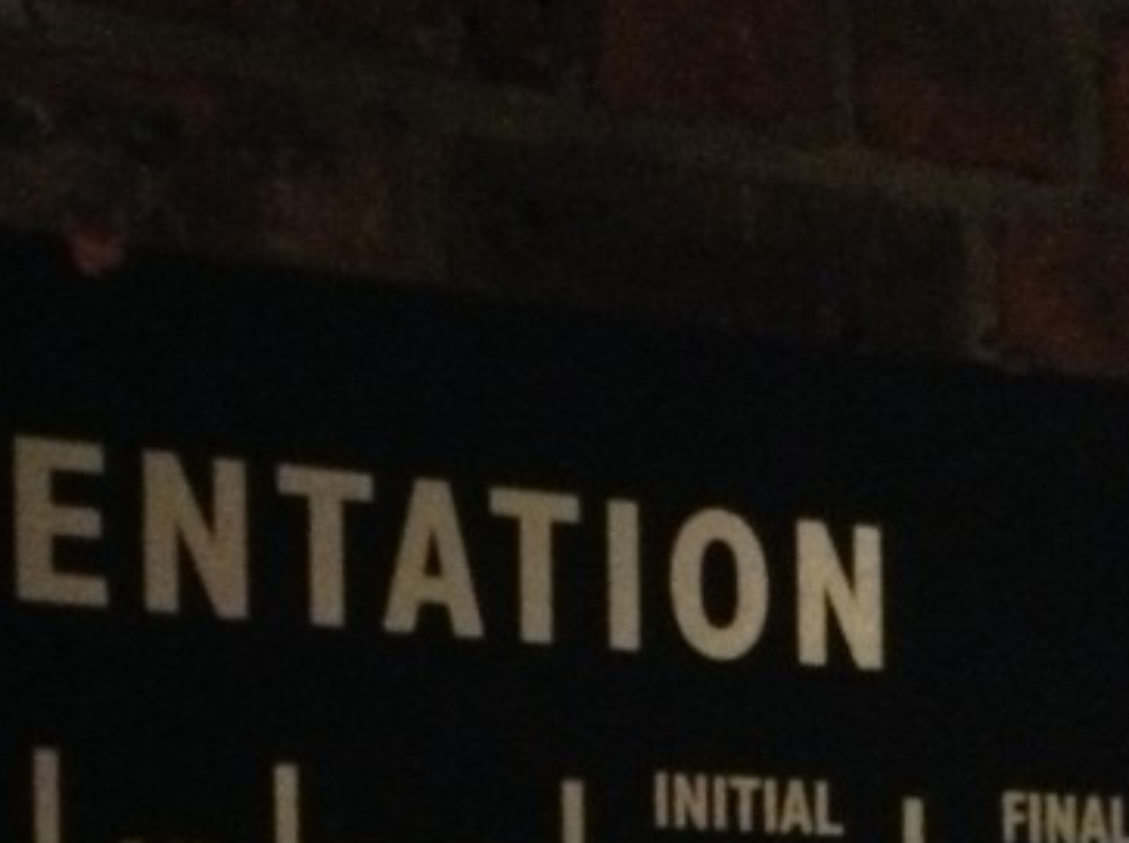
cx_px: 180
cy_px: 1123
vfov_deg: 15.1
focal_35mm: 93
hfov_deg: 20.8
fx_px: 3028
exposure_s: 1/15
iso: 640
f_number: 2.4
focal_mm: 3.3
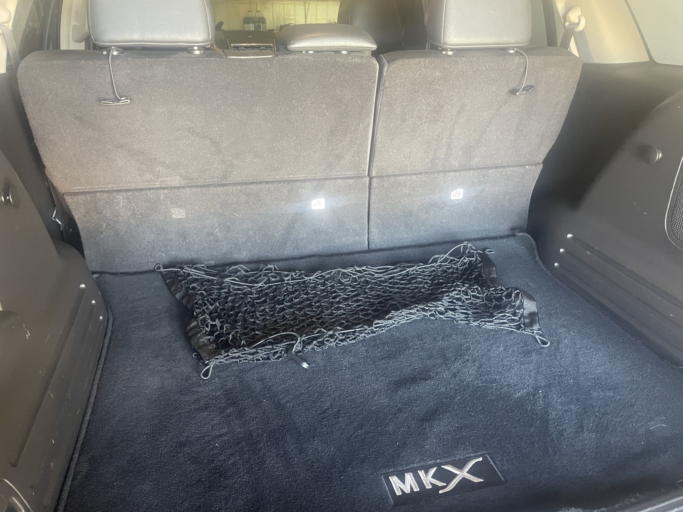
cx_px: 342
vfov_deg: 53.1
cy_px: 256
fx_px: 513
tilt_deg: -25.3
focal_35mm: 26
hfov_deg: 67.3
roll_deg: +0.8
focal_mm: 4.2
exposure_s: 1/47
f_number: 1.6
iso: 500
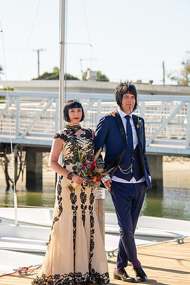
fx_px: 968
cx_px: 95
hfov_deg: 11.2
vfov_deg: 16.8
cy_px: 142
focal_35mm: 122
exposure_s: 1/250
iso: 200
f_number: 5.6
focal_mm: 122
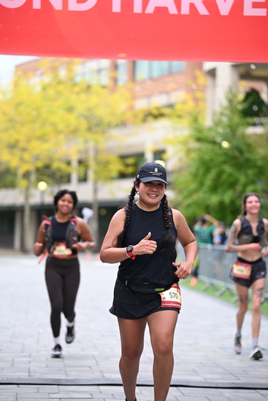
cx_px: 134
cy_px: 200
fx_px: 1283
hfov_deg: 11.9
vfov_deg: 17.8
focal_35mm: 115
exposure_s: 1/1600
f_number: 2.8
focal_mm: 115
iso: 640
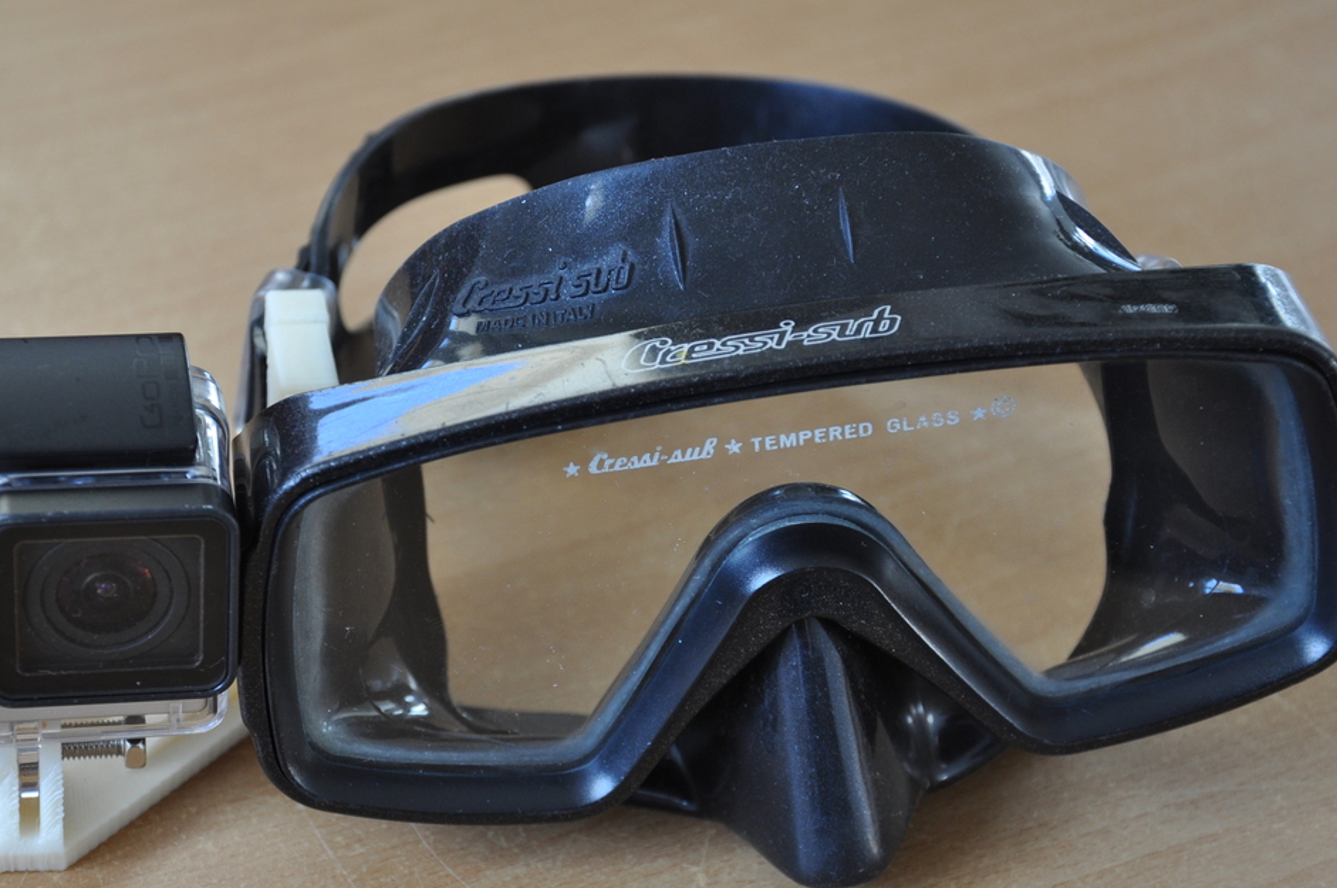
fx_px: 3784
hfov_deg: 20.0
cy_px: 583
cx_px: 548
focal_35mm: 102
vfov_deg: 13.4
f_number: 5
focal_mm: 50
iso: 400
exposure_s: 1/80
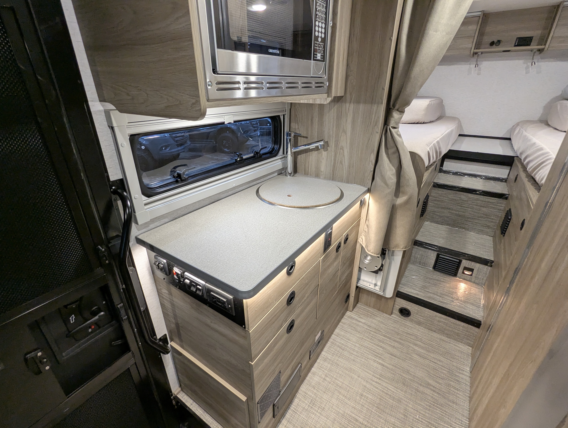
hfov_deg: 94.4
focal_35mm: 16
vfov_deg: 78.2
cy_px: 214
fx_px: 263
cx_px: 284
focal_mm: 2.35
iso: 273
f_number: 2.2
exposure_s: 1/53.8
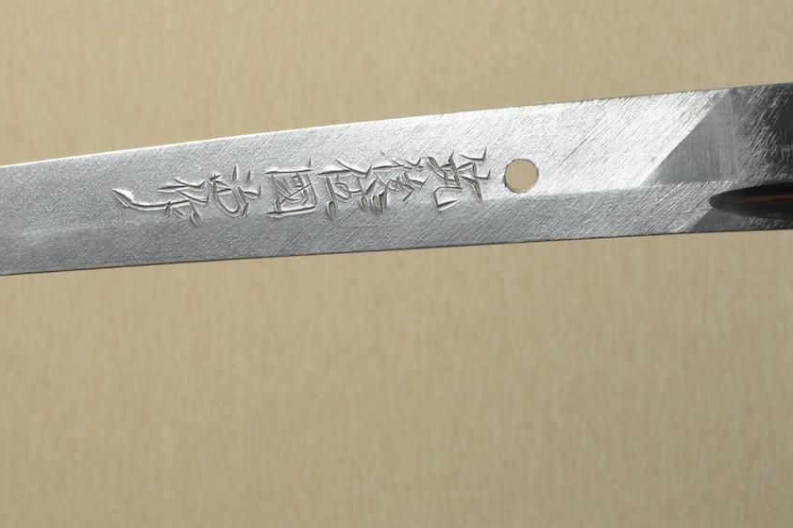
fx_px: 2091
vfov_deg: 14.4
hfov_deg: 21.4
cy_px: 182
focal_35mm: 95
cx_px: 259
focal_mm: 38
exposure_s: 1/2
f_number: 11
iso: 400
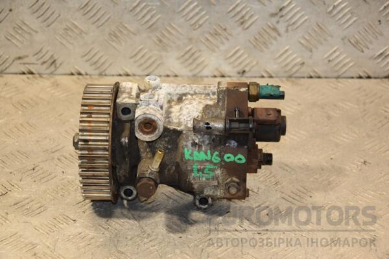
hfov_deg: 21.9
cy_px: 130
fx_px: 1005
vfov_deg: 14.7
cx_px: 194
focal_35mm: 93
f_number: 5.3
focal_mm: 62
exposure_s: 1/160
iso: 800
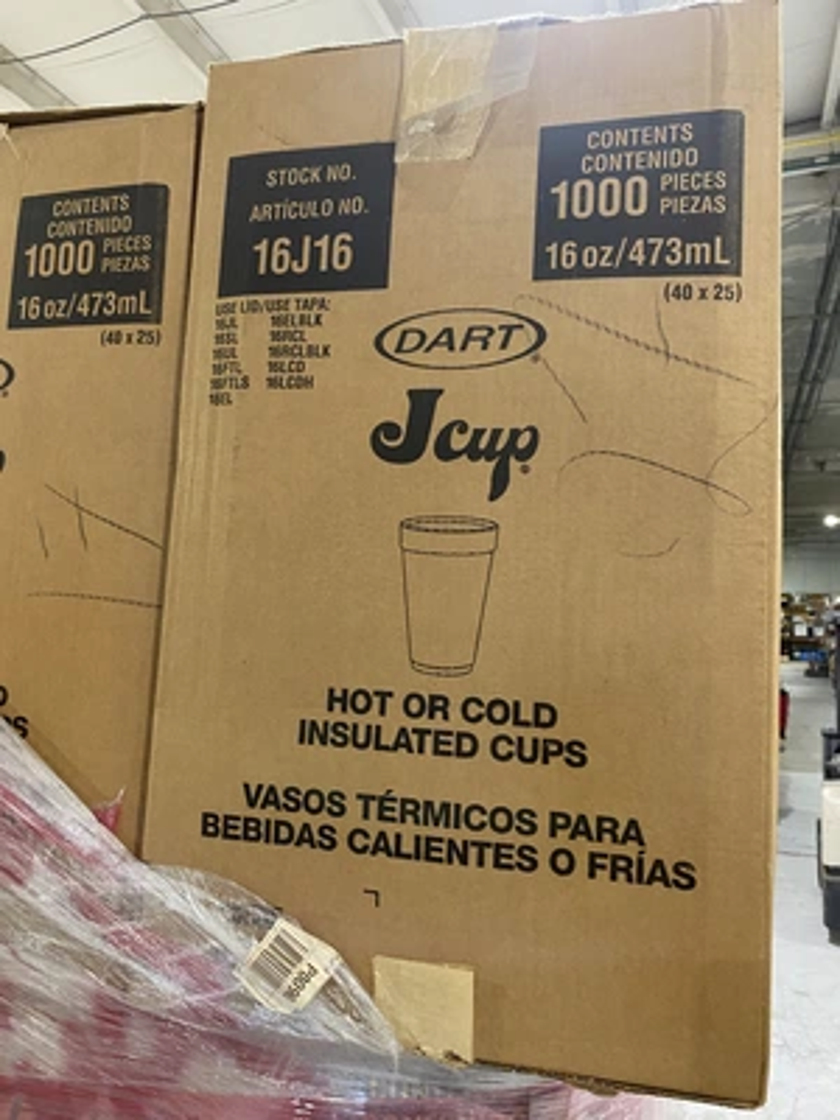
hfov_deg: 53.1
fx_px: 841
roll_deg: -1.5
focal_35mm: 26
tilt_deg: +5.6
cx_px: 420
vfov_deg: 67.3
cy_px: 560
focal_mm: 4.25
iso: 320
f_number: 1.8
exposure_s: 1/60
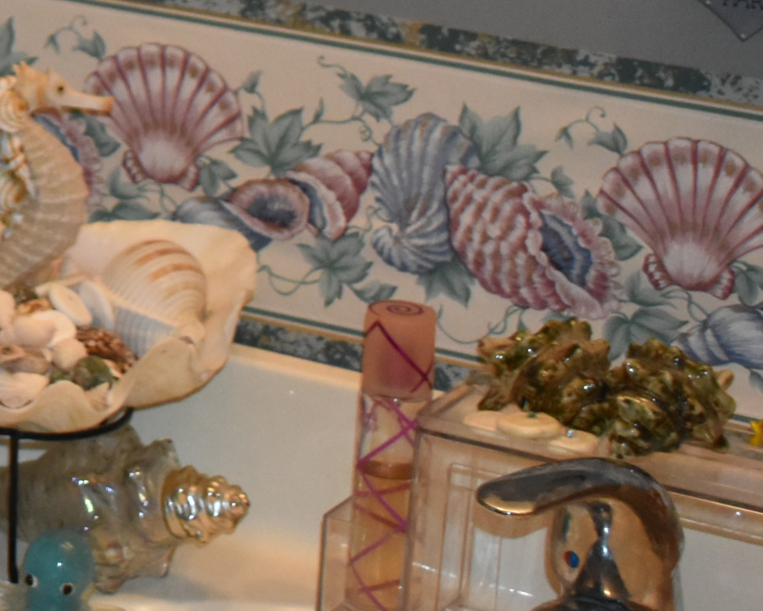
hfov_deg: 10.6
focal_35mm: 168
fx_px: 3794
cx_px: -692
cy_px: -355
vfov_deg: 8.9
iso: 1600
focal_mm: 30
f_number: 4.2
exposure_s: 1/200
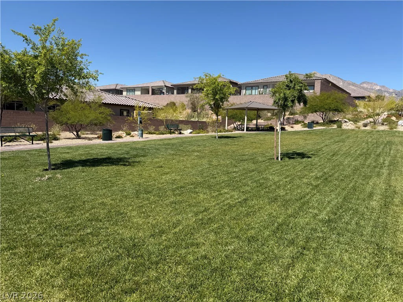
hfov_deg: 71.6
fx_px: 279
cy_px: 151
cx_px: 202
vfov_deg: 56.8
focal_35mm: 24
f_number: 1.78
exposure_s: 1/4673
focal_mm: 6.76
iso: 80
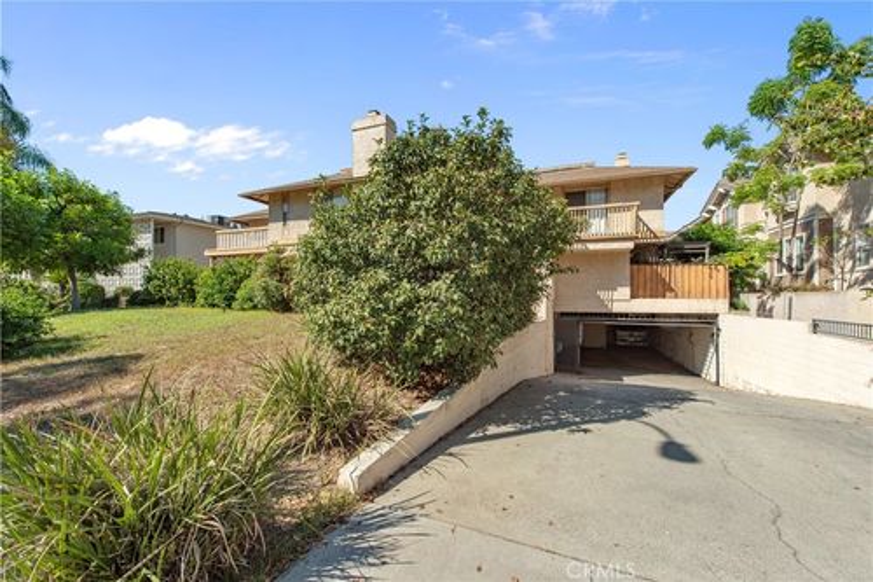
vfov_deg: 81.2
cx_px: 436
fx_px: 339
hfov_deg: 104.3
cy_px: 291
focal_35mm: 14
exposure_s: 1/400
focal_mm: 14
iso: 200
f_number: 10
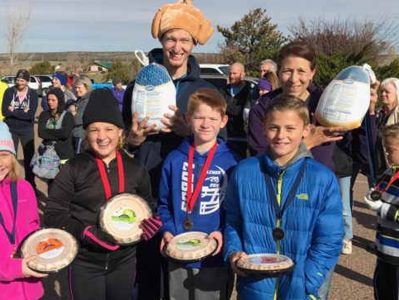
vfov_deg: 32.2
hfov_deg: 42.0
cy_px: 167
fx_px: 519
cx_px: 185
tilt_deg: -9.0
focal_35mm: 45
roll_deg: -0.3
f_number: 1.8
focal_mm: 3.99
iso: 20
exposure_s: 1/2994
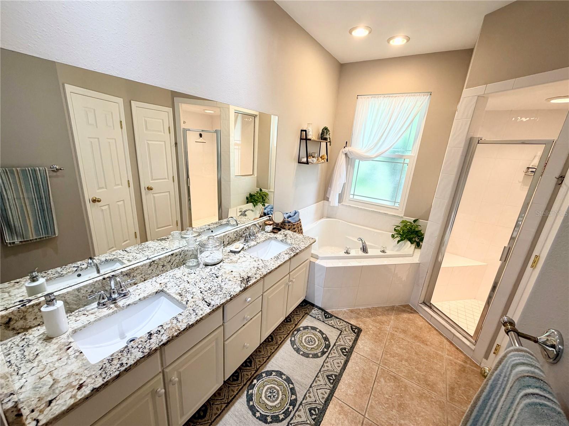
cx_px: 284
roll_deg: -4.5
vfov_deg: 85.7
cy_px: 213
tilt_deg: -17.1
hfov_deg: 102.1
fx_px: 230
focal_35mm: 14
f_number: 2.2
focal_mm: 2.22
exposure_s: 1/120
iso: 125
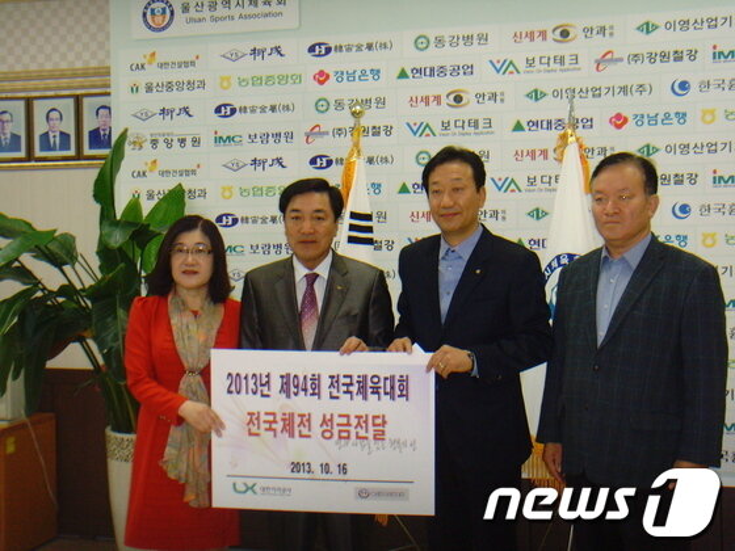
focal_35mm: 50
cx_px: 368
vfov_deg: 29.1
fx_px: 1062
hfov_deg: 38.2
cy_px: 276
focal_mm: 8.8
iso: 200
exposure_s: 1/45
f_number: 3.8
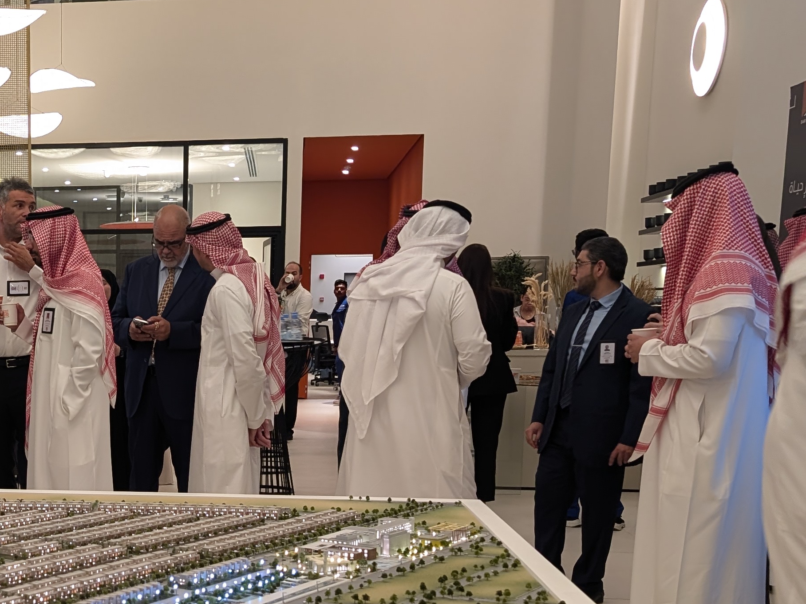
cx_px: 51
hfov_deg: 33.3
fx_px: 1257
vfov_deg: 26.4
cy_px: 504
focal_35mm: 54
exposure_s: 1/60
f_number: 1.68
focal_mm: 6.9
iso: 177
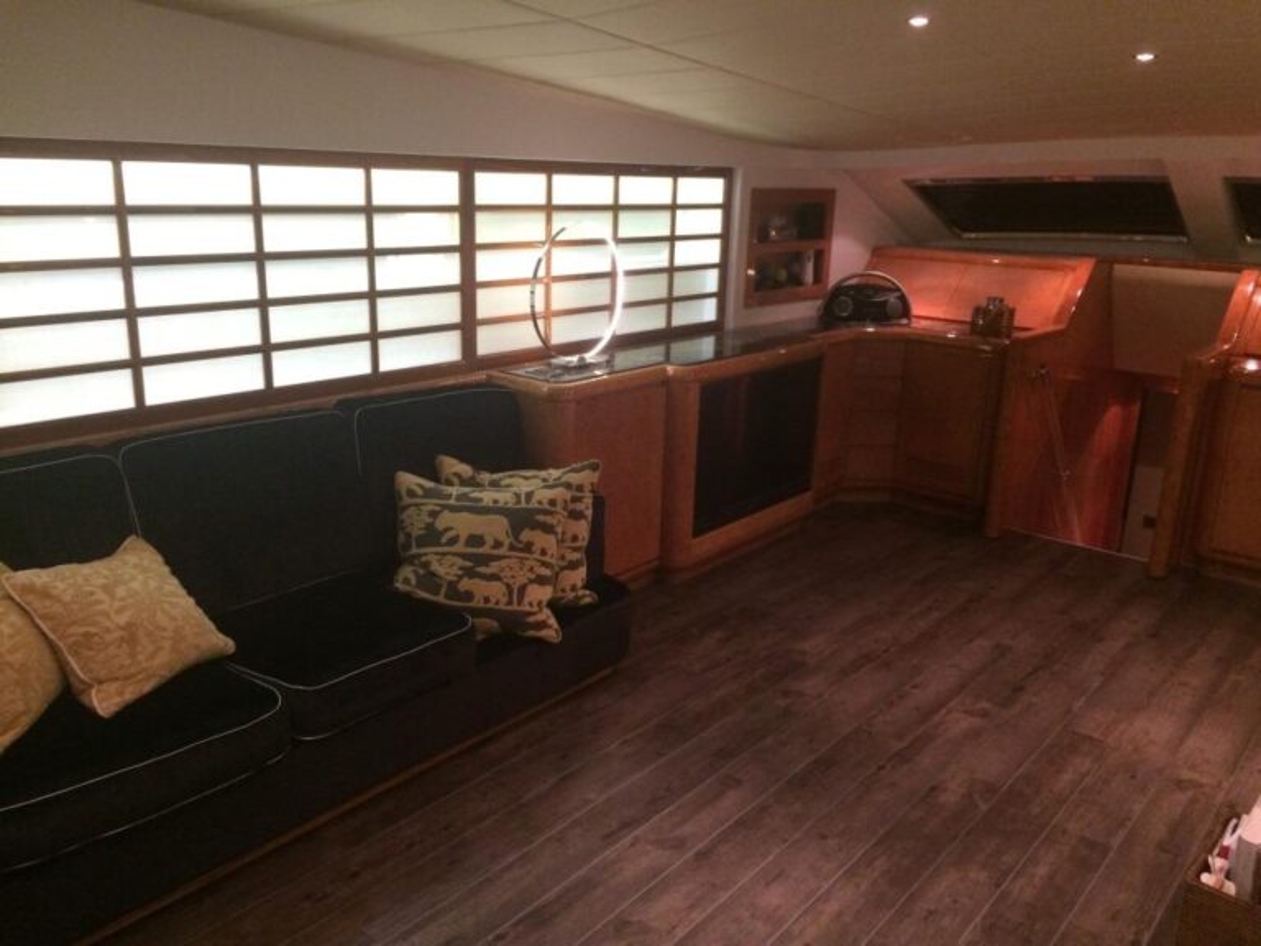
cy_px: 473
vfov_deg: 48.2
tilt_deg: -15.8
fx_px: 1056
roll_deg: -1.2
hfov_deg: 61.7
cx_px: 630
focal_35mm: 29
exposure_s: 1/33
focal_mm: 4.15
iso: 320
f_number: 2.2
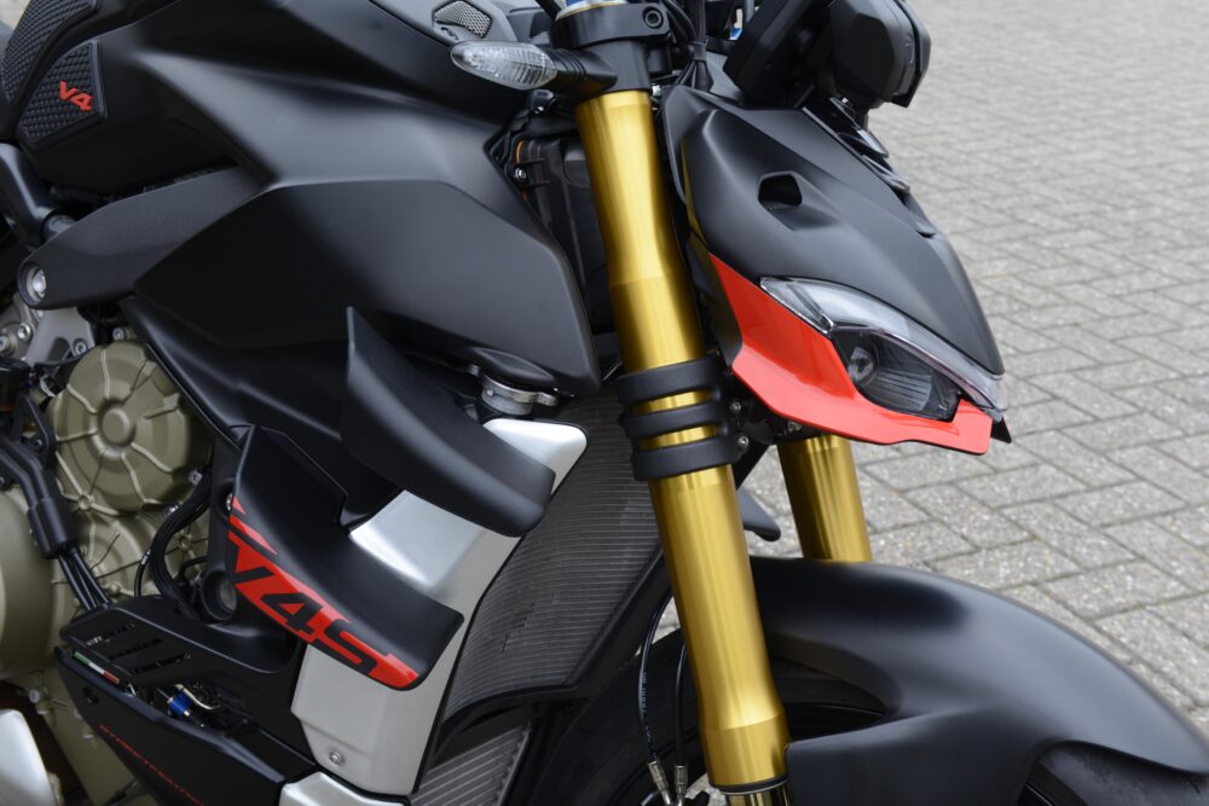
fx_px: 1612
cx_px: 604
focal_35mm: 48
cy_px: 403
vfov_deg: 28.1
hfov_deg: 41.1
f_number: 8
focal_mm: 48
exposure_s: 1/125
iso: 400
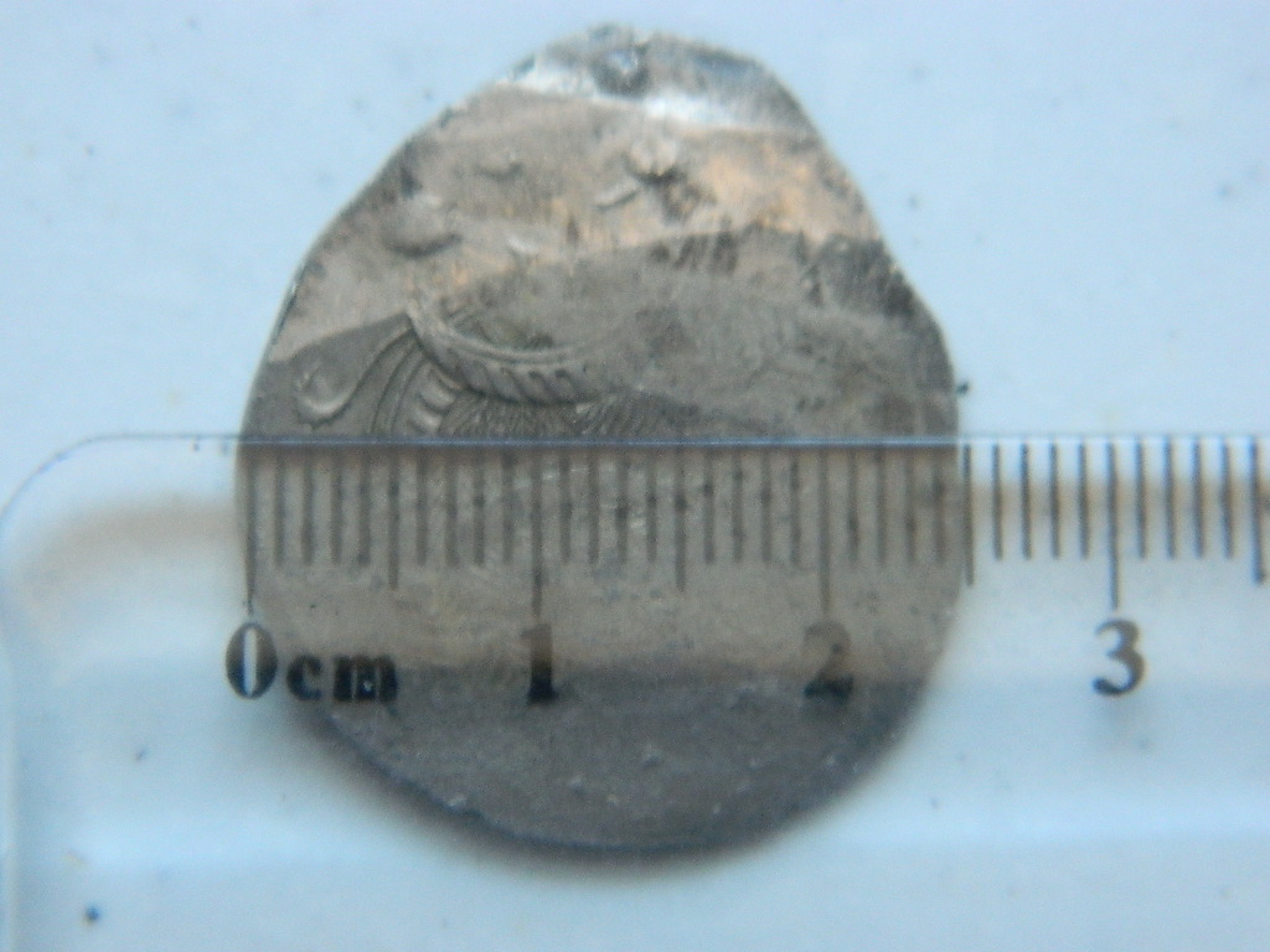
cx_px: 635
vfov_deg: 14.4
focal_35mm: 103
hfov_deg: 19.1
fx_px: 3779
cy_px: 476
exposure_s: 1/20
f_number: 4.5
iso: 400
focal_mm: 18.6
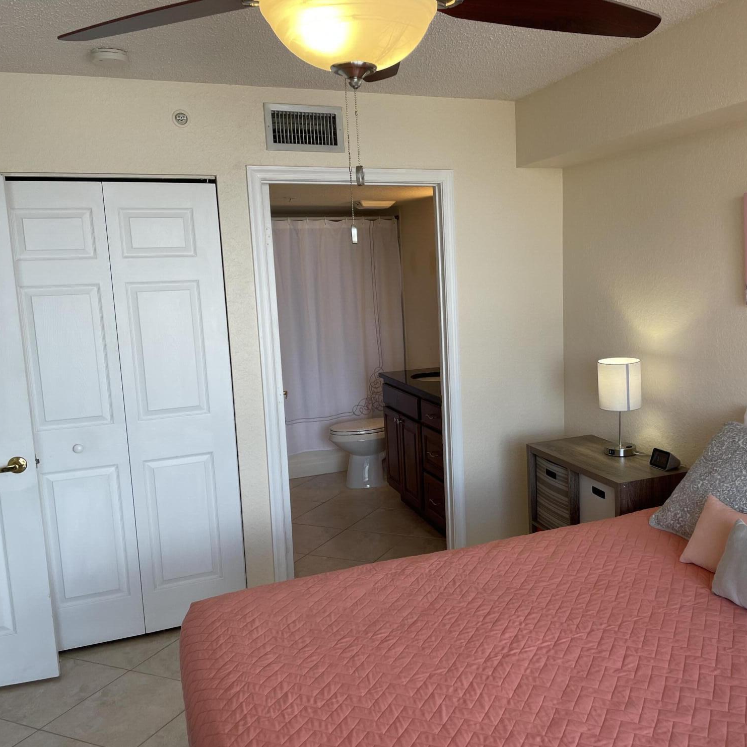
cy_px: 377
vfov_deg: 52.5
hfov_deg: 52.0
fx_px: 757
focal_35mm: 31
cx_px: 466
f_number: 1.6
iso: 32
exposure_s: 1/144
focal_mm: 4.2
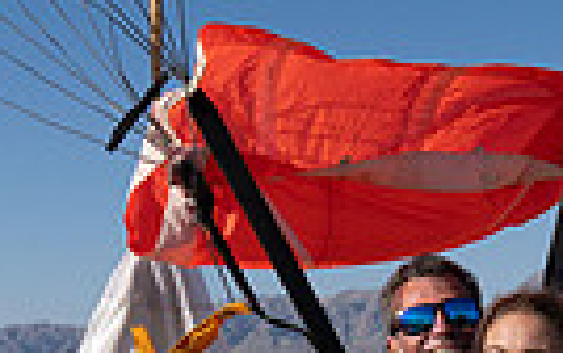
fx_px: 1628
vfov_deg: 12.1
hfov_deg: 19.1
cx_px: 550
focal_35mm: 106
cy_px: 439
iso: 800
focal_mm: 24
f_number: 11
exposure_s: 1/2000
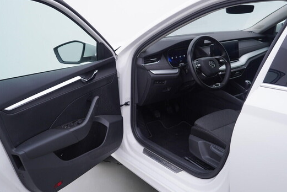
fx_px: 303
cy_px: 93
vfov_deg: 35.1
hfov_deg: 50.7
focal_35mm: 38
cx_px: 144
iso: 125
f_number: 3.5
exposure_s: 1/60
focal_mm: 24
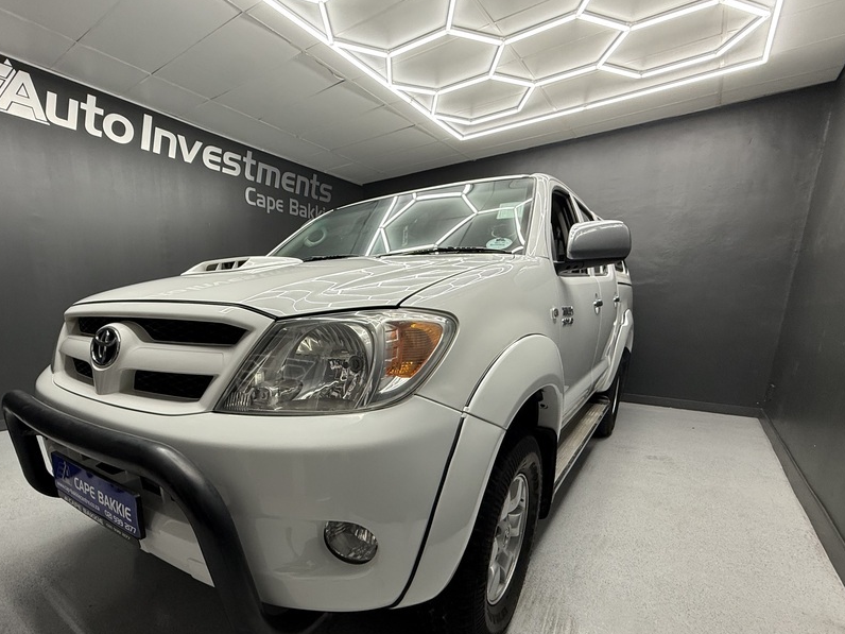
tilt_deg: -11.8
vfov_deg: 70.3
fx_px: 439
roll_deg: +0.9
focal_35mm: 18
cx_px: 307
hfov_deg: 85.7
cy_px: 401
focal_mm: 2.22
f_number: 2.2
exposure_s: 1/100
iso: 160
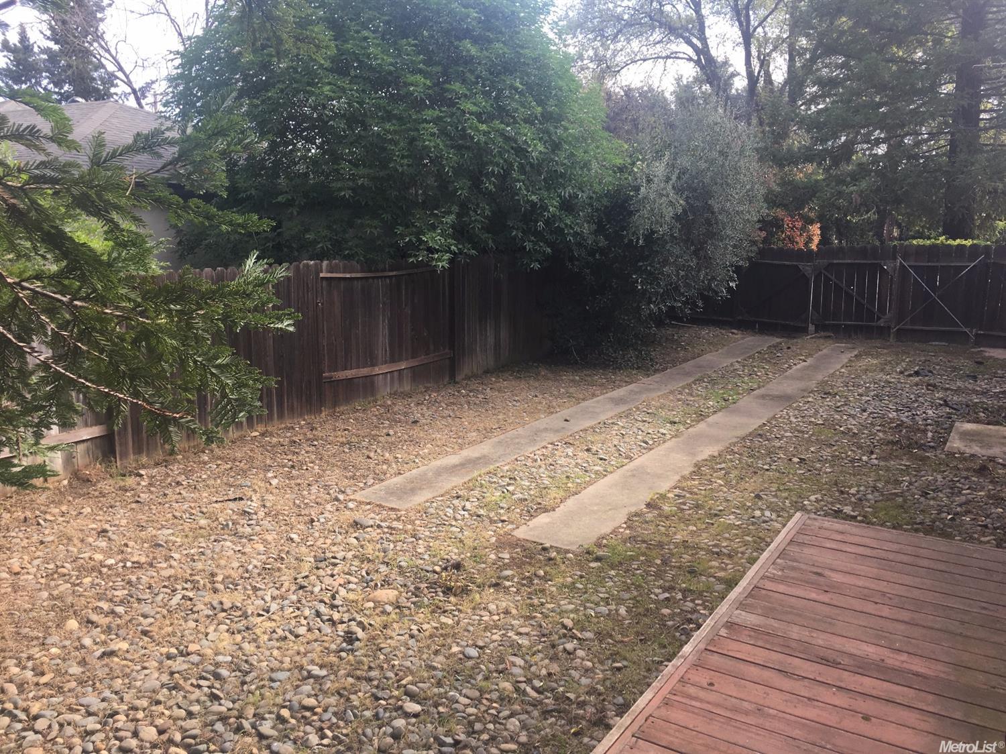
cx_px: 503
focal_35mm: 29
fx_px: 843
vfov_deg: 48.2
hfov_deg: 61.7
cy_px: 377
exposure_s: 1/283
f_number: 2.2
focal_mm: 4.15
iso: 25
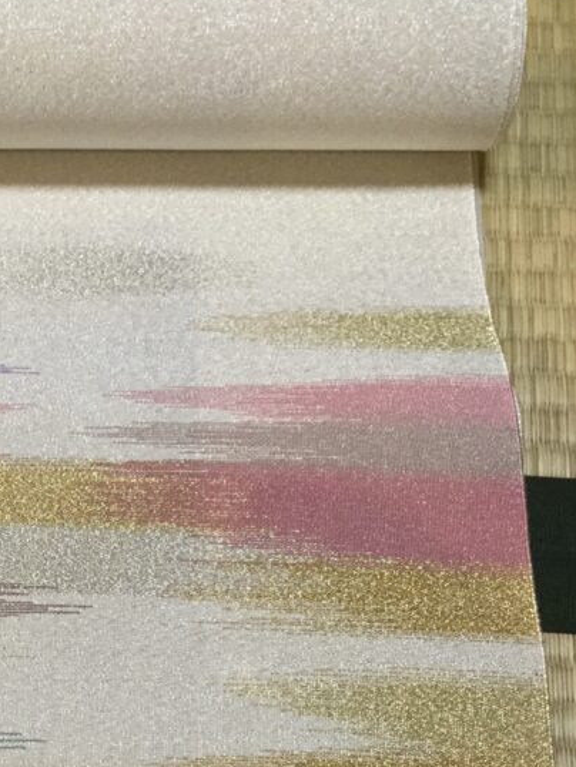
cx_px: 41
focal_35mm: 59
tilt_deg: -72.4
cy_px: 642
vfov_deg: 31.6
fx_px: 1308
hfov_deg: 24.0
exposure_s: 1/30
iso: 100
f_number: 2.4
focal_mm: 3.3
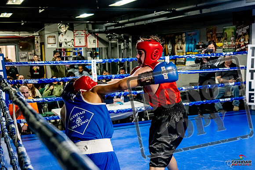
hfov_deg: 38.2
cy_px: 85
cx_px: 128
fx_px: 368
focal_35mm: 52
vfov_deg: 26.0
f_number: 2.8
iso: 5000
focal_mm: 35
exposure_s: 1/800
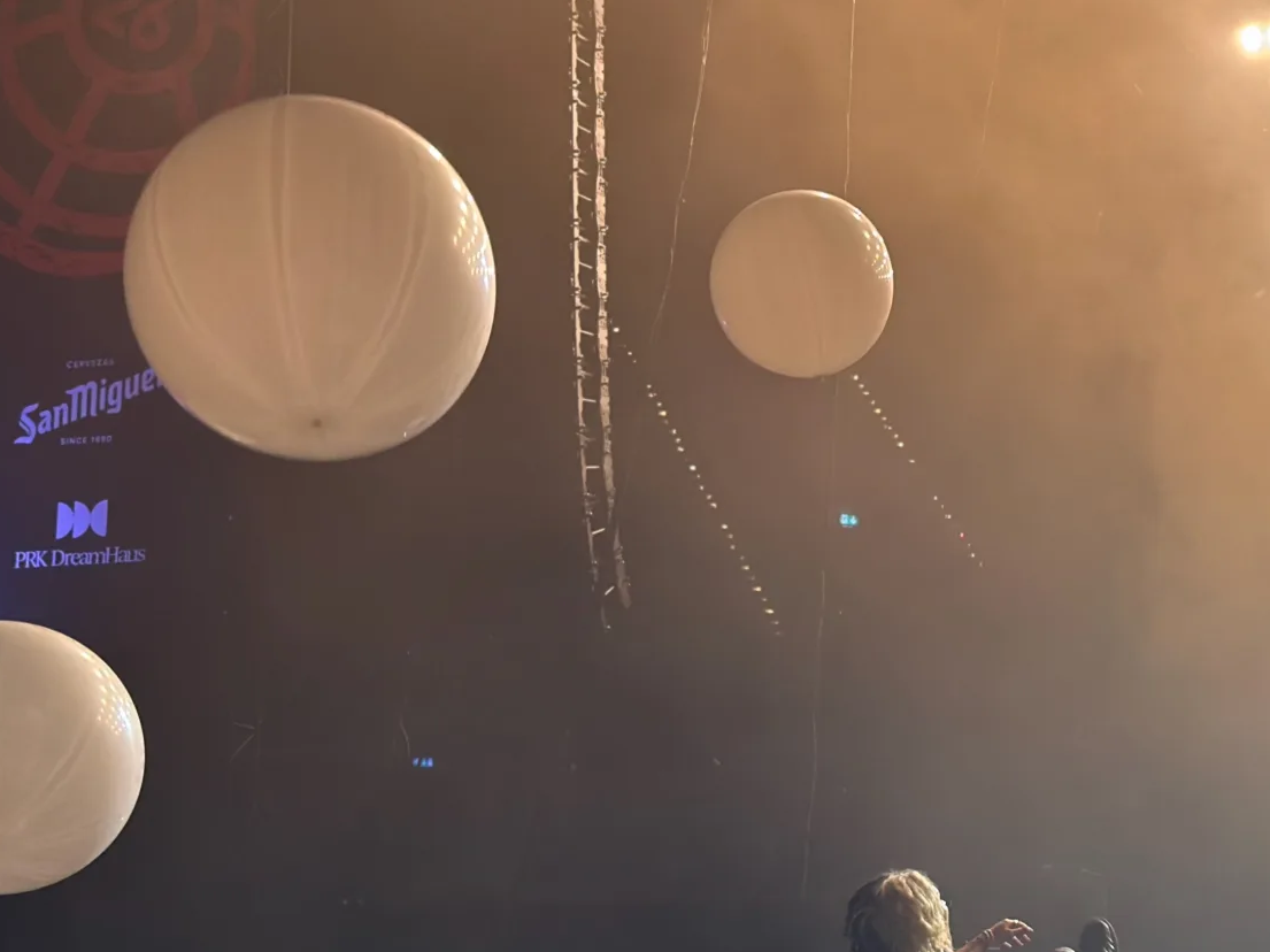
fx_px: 3264
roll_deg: -0.6
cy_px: 716
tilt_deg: +8.8
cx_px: 1129
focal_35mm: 89
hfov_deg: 21.6
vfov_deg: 16.5
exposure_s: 1/120
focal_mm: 6.86
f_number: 1.78
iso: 100
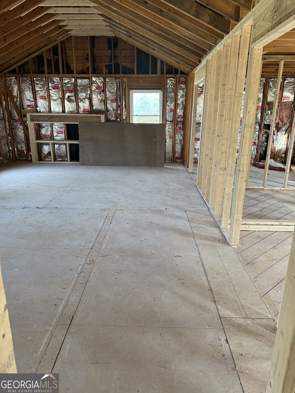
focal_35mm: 24
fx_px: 273
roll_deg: -1.1
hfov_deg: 56.8
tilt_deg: -18.5
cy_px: 196
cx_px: 148
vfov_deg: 71.6
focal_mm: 6.76
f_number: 1.78
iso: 200
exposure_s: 1/60
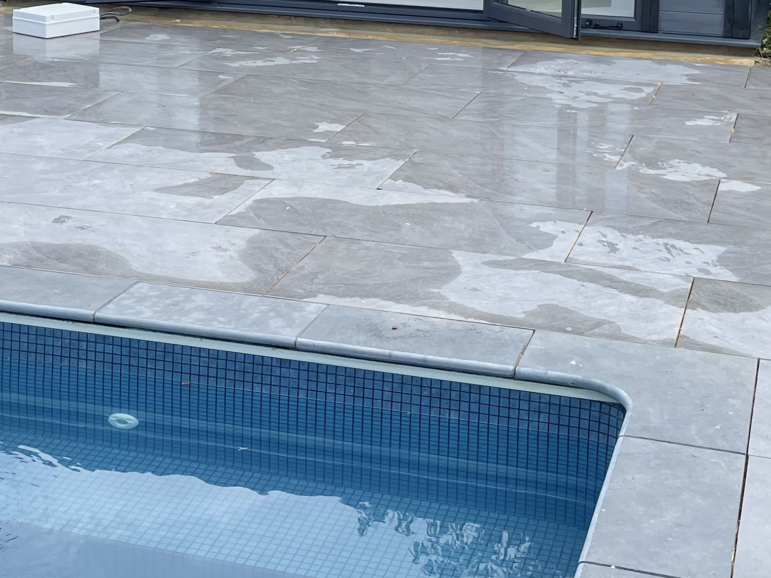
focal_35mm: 69
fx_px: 1537
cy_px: -7
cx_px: 369
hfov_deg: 28.2
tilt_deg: -9.4
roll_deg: -1.1
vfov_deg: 20.6
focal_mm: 4.2
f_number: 1.6
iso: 32
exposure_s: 1/963
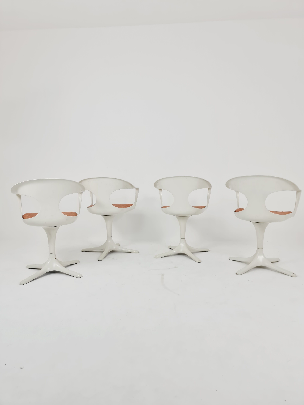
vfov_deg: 69.4
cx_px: 152
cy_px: 202
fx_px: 293
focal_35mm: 25
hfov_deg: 54.9
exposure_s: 1/100
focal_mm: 7
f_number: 1.8
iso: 50
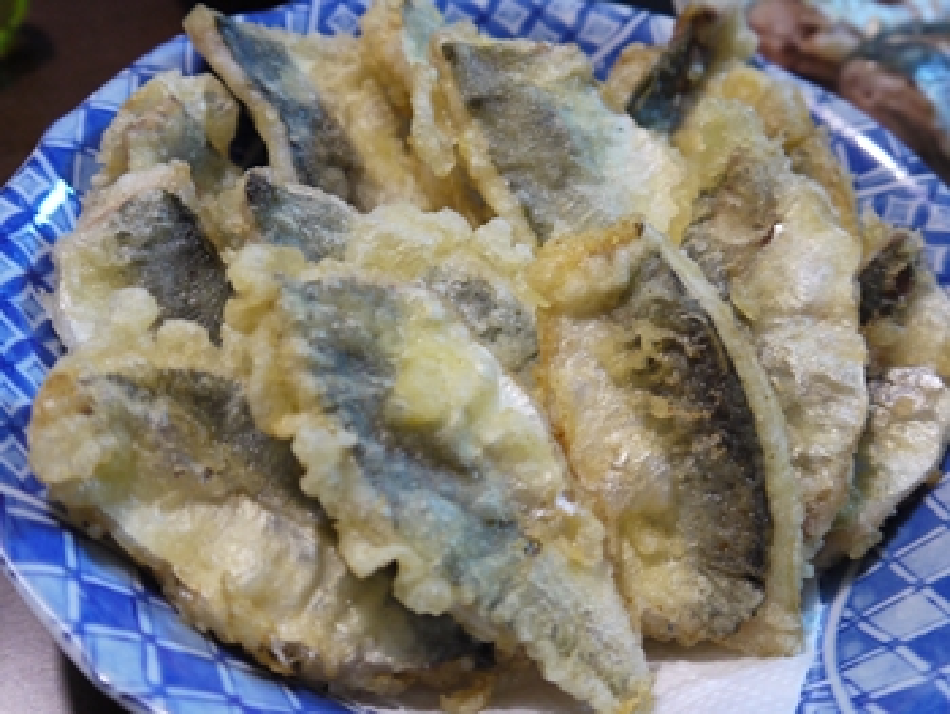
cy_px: 357
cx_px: 475
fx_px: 1153
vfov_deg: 34.4
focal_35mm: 42
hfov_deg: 44.8
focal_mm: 15
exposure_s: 1/20
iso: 400
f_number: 3.6
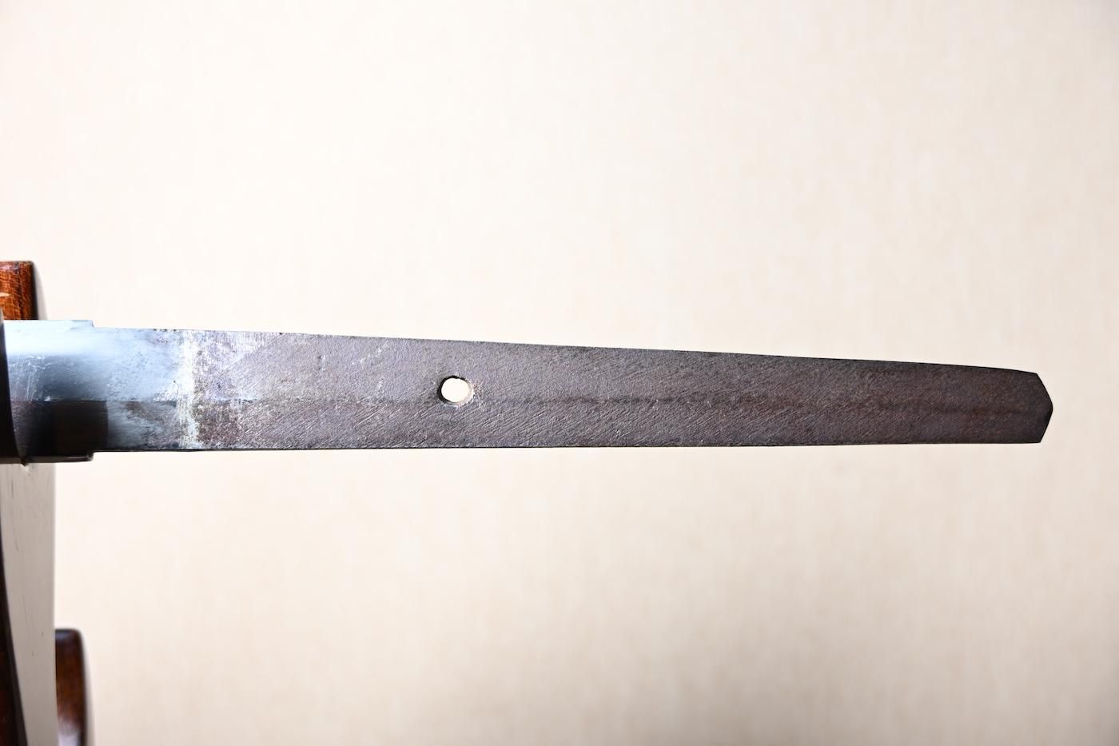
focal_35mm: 64
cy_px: 373
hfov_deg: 31.2
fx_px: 2004
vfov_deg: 21.1
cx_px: 560
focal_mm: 43
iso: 100
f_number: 4.5
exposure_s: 1/2
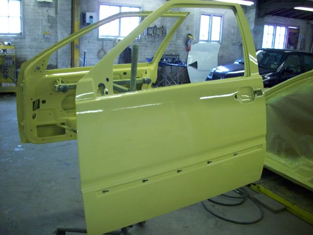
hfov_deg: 50.1
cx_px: 156
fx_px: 335
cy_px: 118
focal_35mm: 37
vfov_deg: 38.7
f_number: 2.8
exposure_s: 1/45
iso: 160
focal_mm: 6.2
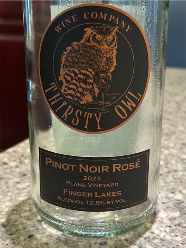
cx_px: 93
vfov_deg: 65.3
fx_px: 193
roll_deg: +0.1
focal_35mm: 27
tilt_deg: -17.6
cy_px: 124
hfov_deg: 51.4
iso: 160
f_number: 1.5
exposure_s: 1/60
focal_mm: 5.7
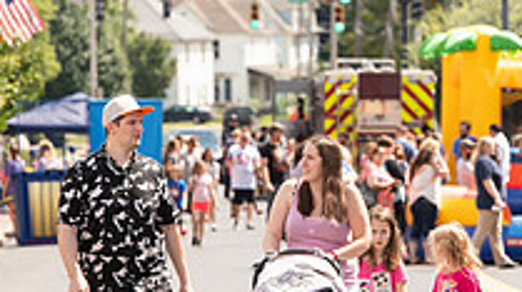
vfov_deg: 2.4
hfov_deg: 4.2
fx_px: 7051
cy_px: 129
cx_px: 370
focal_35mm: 510
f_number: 6.3
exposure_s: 1/500
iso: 200
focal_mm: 175
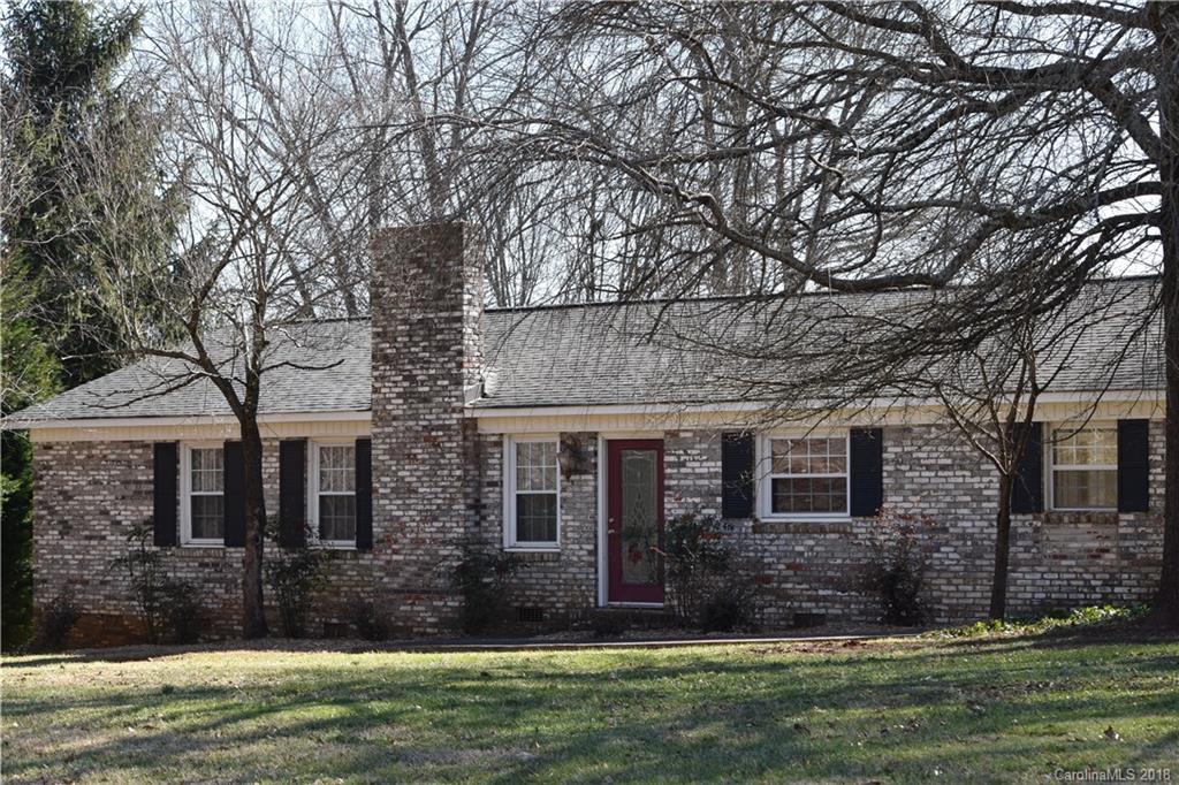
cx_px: 590
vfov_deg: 16.5
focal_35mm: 82
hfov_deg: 24.6
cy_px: 392
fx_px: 2701
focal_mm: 55
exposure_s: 1/250
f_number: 8
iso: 280
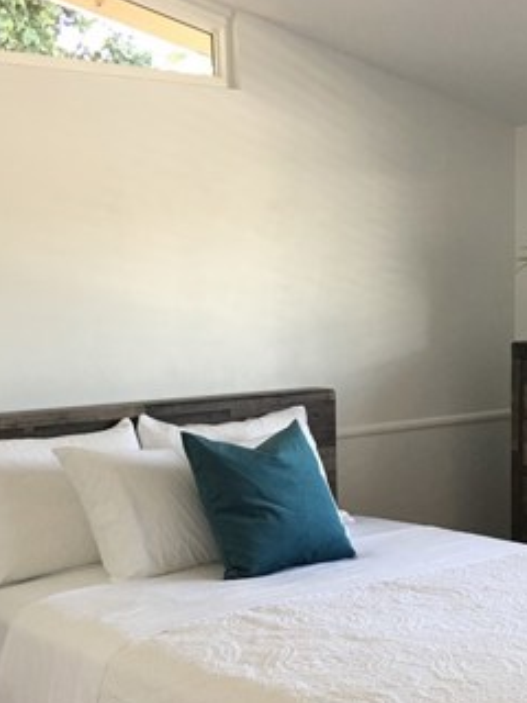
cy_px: 523
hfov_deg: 25.2
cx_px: 294
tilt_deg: -8.7
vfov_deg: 32.6
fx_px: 1177
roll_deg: +1.5
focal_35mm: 58
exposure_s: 1/15
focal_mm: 4.15
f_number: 2.2
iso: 40
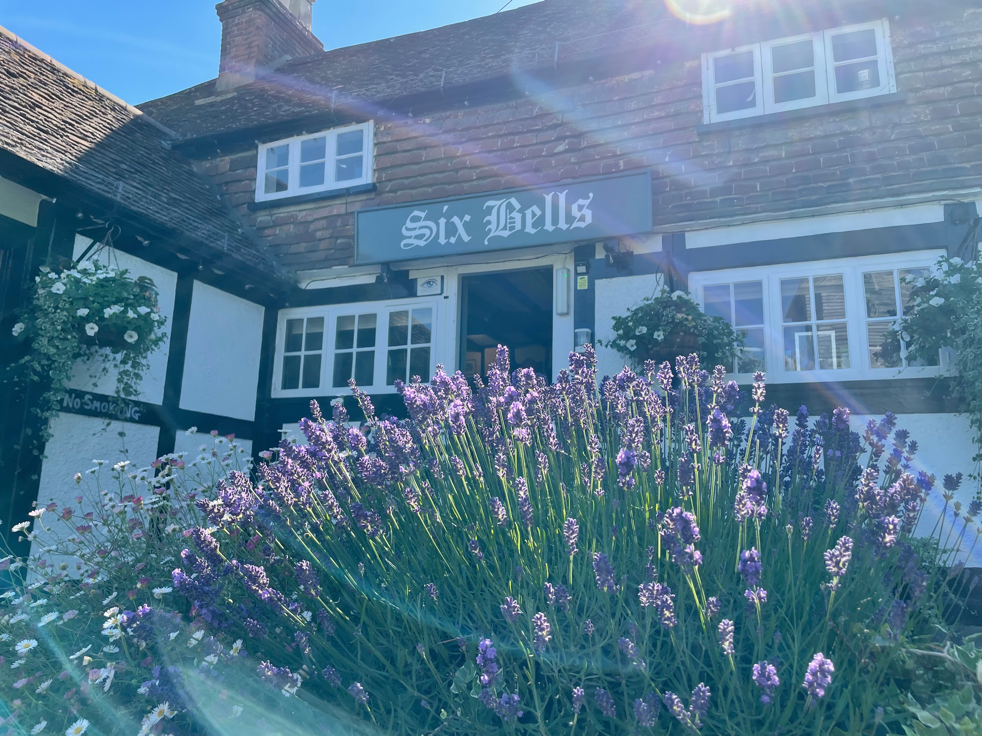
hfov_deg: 67.3
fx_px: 738
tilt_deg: +14.0
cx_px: 491
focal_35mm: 26
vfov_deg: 53.1
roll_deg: -0.7
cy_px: 368
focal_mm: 4.2
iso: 32
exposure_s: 1/875
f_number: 1.6
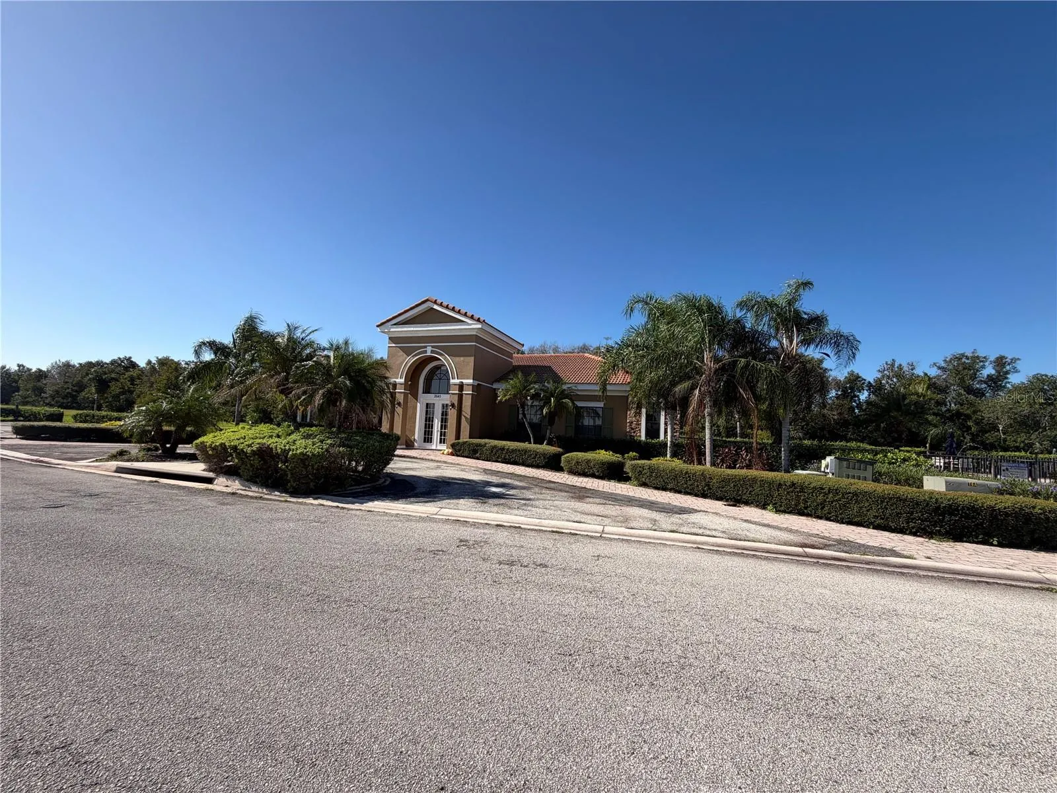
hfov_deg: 102.1
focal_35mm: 14
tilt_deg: +3.5
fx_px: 427
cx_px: 528
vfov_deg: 85.7
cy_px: 396
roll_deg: -2.5
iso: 20
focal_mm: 2.22
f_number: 2.2
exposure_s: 1/853
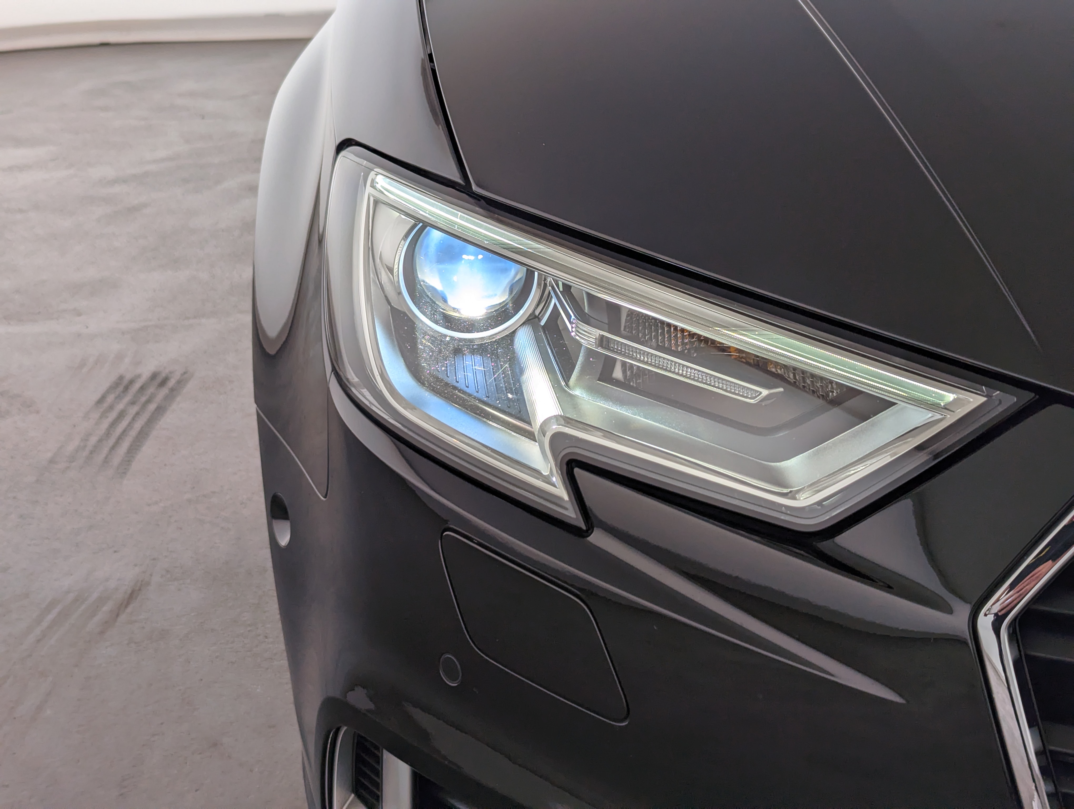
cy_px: 404
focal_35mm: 48
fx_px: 1491
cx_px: 537
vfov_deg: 30.3
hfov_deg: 39.6
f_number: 1.85
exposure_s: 1/567
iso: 53
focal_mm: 6.81
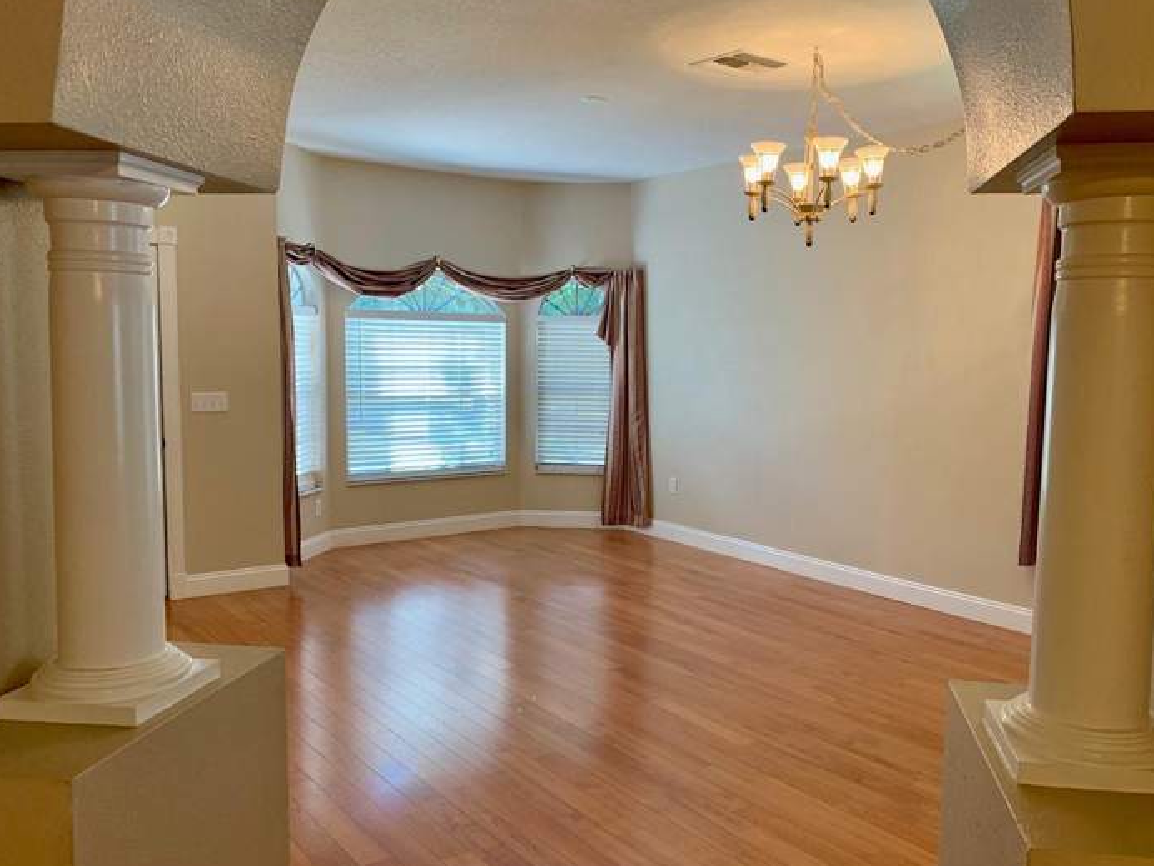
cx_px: 631
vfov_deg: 46.8
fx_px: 1000
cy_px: 457
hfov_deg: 59.8
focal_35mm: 30
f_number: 1.8
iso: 64
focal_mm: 4.25
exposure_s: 1/60
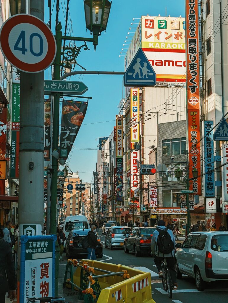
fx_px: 429
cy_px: 152
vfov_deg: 38.9
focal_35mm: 49
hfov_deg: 29.7
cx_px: 114
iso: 19
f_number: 1.68
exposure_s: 1/1166
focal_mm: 6.9
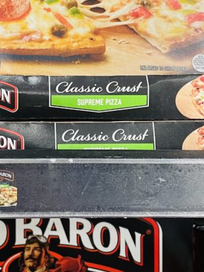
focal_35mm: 62
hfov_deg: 23.2
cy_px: 66
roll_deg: -0.3
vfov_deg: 30.6
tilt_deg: +1.9
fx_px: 487
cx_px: 27
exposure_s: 1/60
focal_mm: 4.2
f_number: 1.6
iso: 80
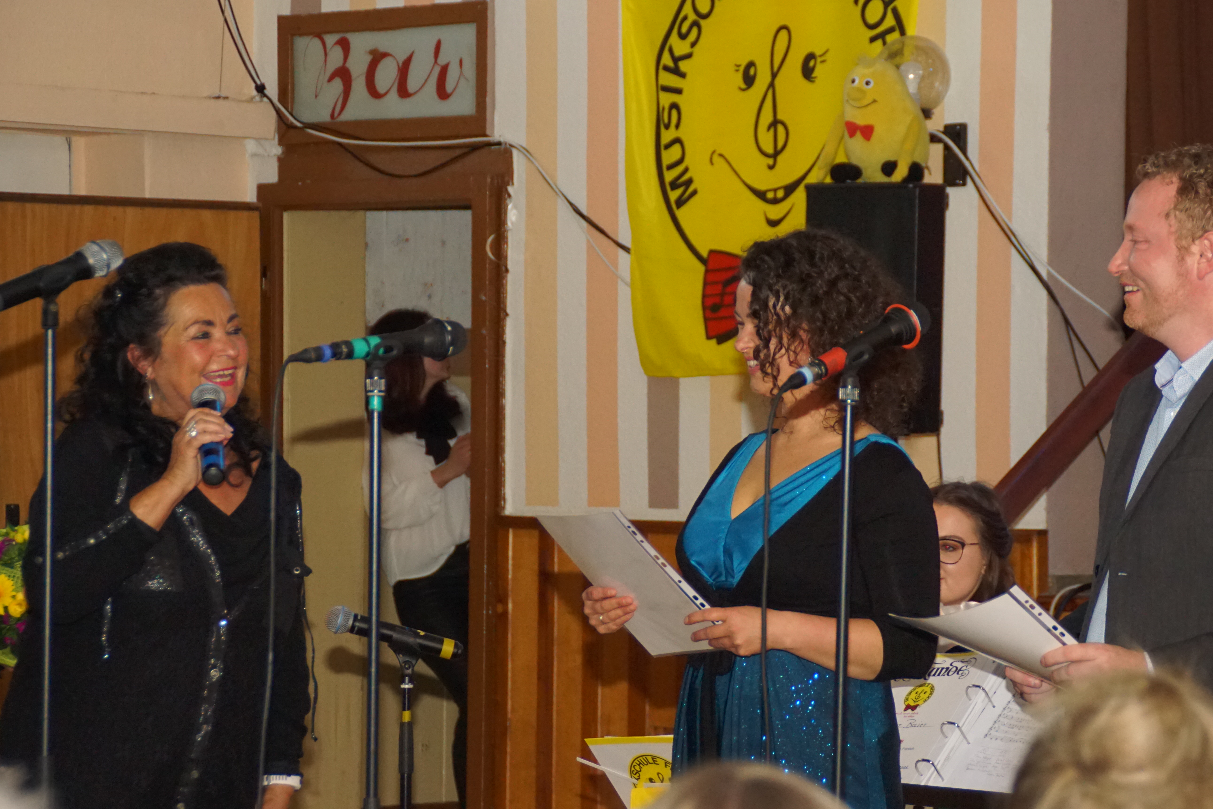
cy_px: 411
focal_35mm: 174
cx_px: 695
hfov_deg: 11.8
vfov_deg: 7.9
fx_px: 5862
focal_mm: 100
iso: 1600
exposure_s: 1/60
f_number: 5.6
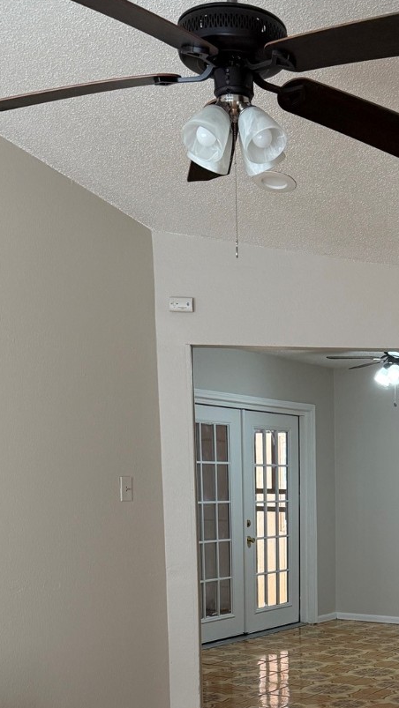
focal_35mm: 50
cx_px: 377
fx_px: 940
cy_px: 608
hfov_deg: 23.2
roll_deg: -0.2
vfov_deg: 39.0
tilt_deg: -7.7
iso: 250
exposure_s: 1/60
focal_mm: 6.76
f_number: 1.78
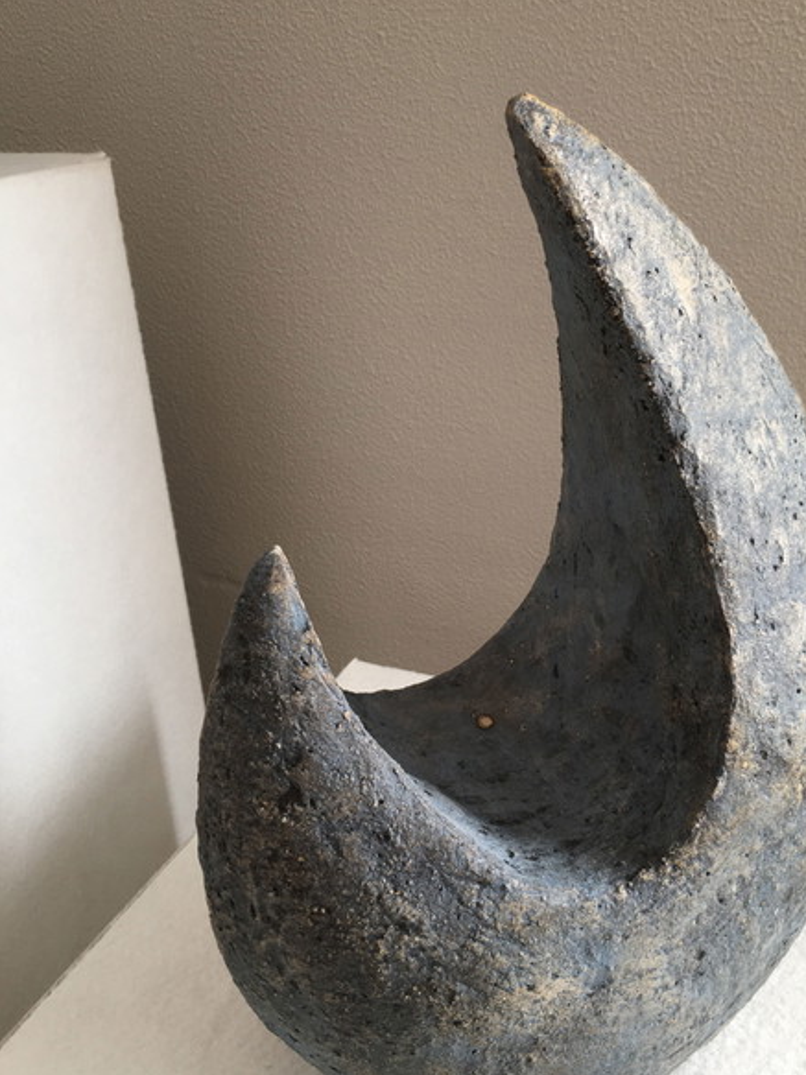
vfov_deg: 53.9
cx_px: 470
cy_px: 561
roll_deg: +2.2
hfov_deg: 41.6
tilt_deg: -26.1
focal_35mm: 34
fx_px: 1056
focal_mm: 4.15
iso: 32
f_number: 2.2
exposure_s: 1/50
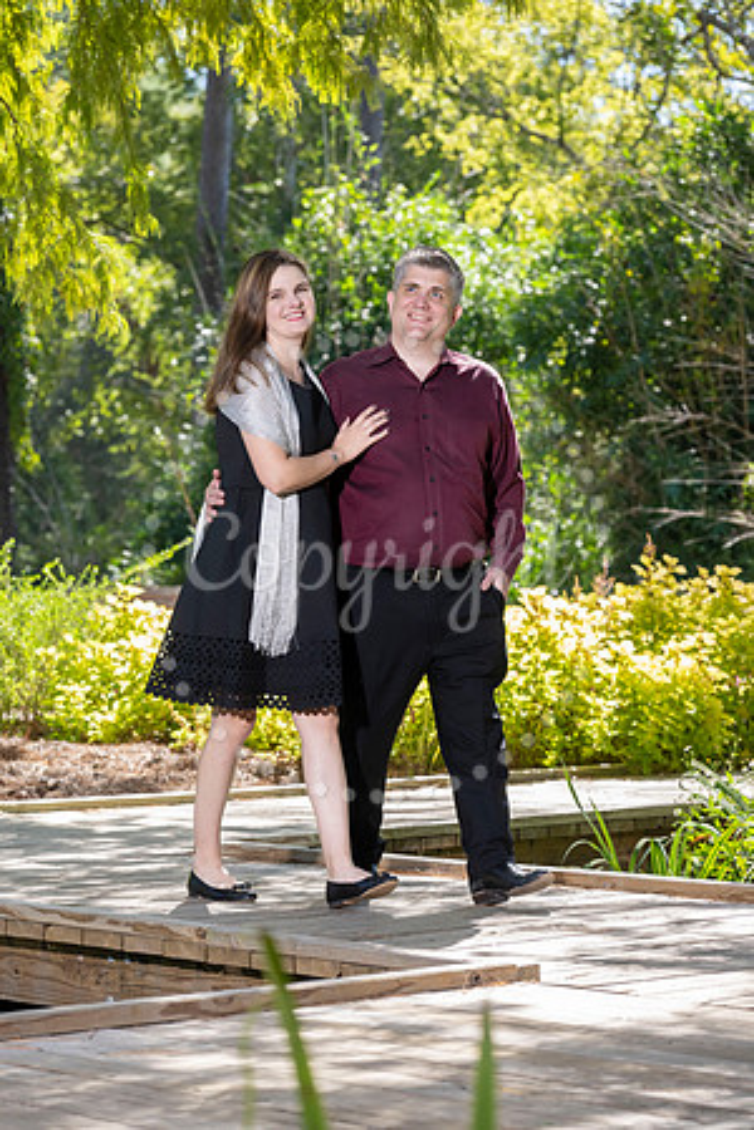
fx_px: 3456
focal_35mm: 110
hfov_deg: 12.5
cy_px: 565
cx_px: 377
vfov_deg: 18.6
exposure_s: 1/200
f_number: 5.6
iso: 500
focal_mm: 110
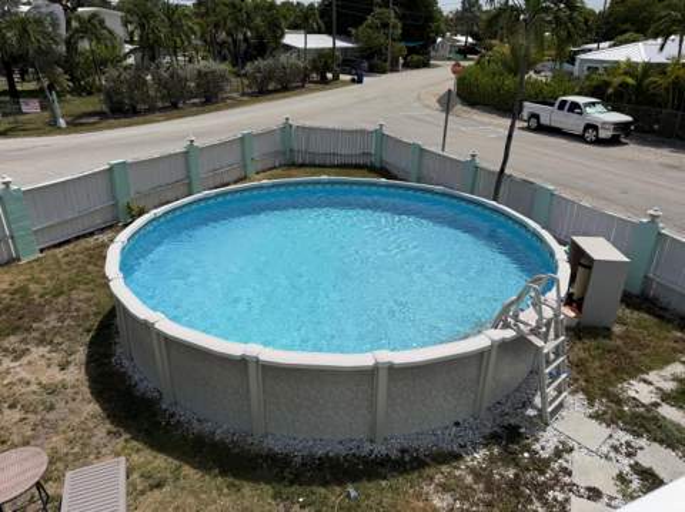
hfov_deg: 71.7
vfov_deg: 56.7
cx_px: 342
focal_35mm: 24
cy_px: 256
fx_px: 474
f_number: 1.78
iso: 80
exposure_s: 1/10309
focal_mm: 6.76
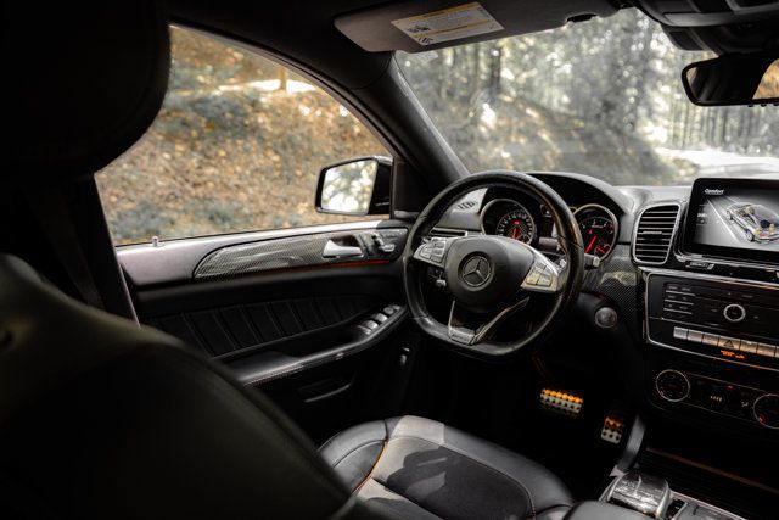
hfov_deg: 73.7
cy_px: 260
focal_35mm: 24
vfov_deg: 53.2
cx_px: 390
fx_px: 519
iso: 1250
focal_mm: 24
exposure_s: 1/200
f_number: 2.8
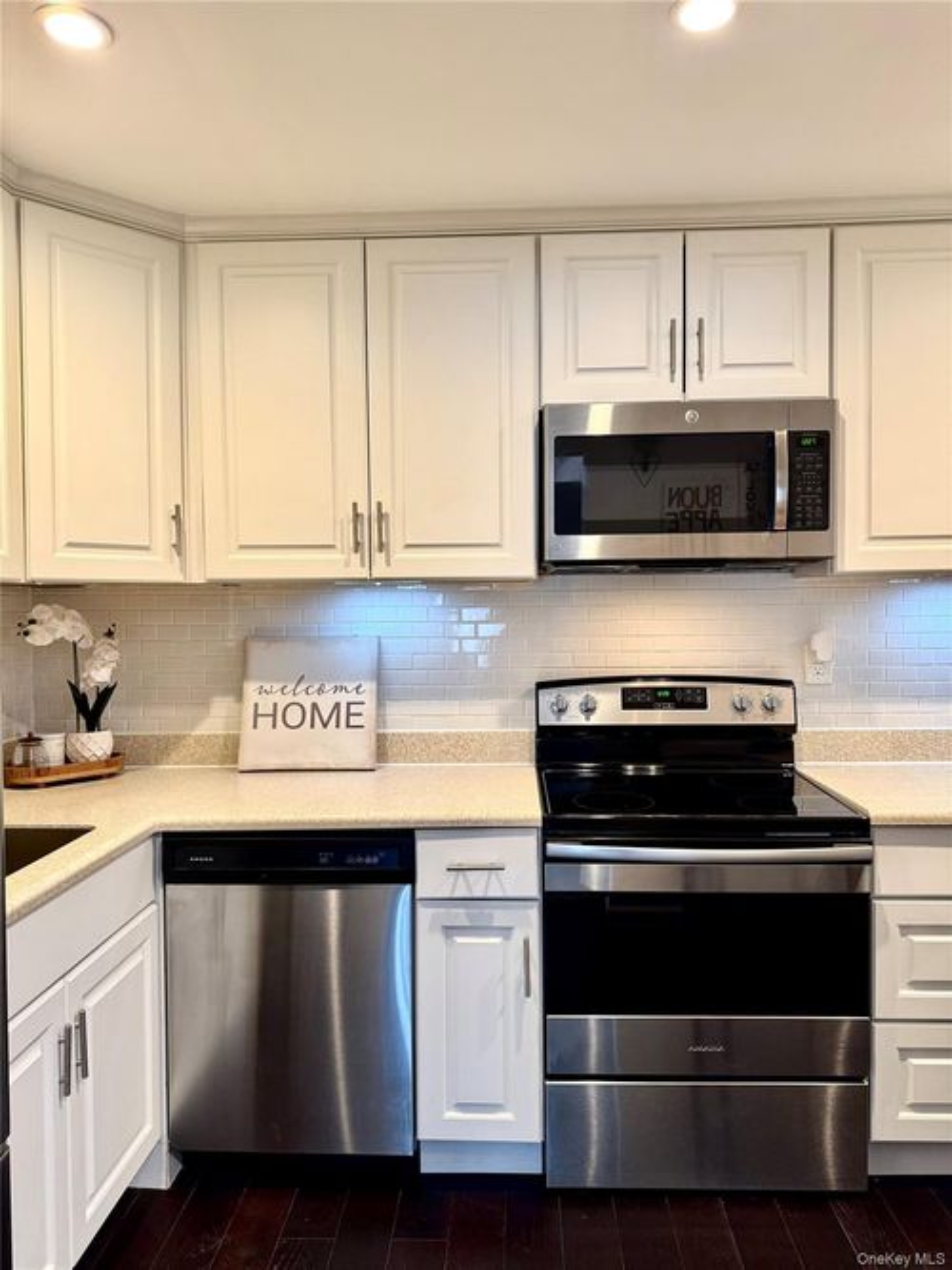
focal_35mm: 24
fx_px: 880
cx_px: 476
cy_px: 635
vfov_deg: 71.6
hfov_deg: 56.8
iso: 160
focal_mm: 6.76
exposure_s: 1/60
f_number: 1.78
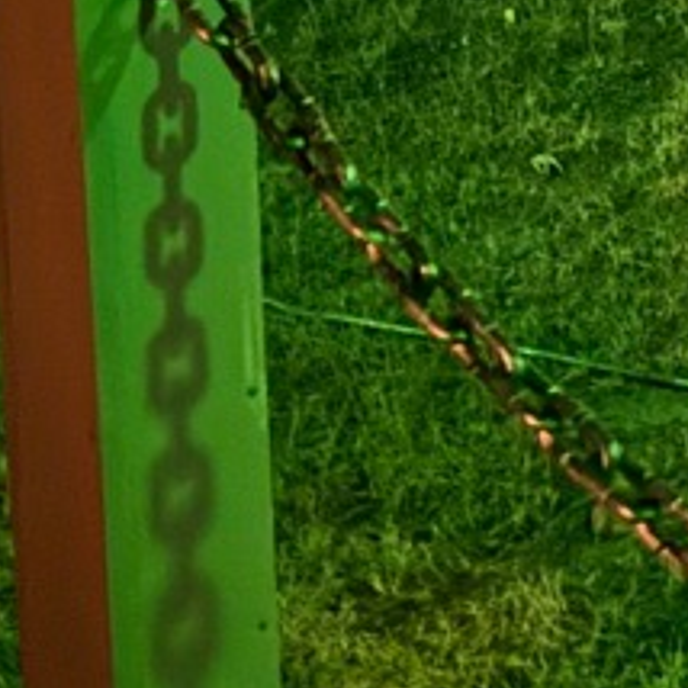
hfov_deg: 10.7
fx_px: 3350
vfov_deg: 11.0
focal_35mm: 149
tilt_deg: -6.6
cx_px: 1402
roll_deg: -1.2
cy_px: -529
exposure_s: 1/2
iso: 1600
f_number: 1.78
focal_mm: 6.86
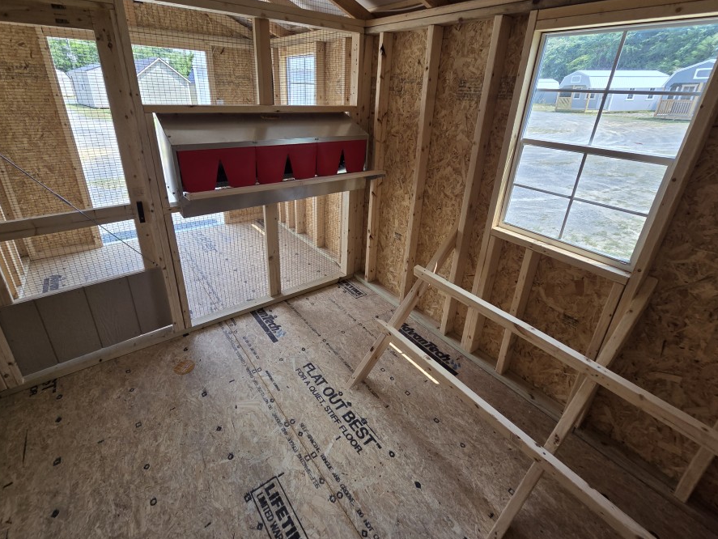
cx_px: 351
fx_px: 311
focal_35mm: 15
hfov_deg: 98.1
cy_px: 233
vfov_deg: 81.3
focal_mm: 2.2
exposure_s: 1/300
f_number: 2.2
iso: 50
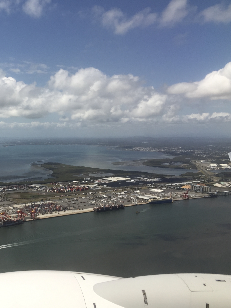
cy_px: 154
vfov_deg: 47.9
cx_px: 31
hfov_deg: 35.1
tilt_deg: -5.0
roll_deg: +1.9
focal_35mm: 39
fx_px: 347
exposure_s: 1/1799
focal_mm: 4.15
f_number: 2.2
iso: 32
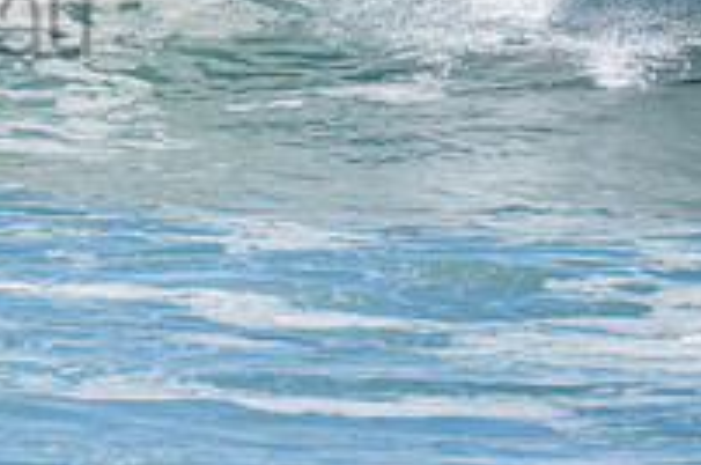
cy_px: -79
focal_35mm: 1593
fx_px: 30970
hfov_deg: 1.3
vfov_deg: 0.9
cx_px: -176
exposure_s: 1/2000
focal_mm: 500
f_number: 5.6
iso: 220
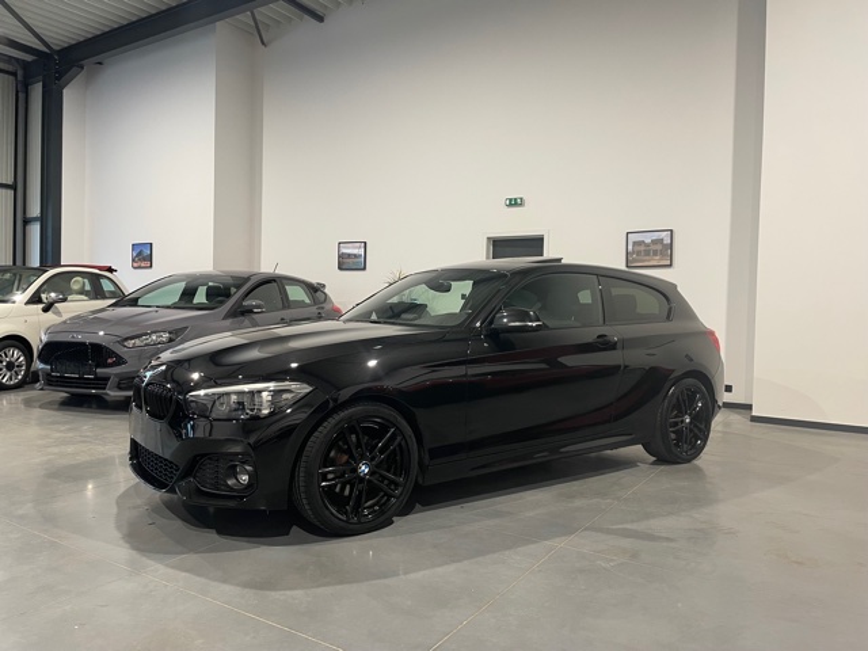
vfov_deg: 53.1
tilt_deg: -2.2
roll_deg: -1.5
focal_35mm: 26
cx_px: 434
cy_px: 326
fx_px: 652
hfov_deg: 67.3
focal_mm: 4.2
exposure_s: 1/50
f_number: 1.6
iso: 100
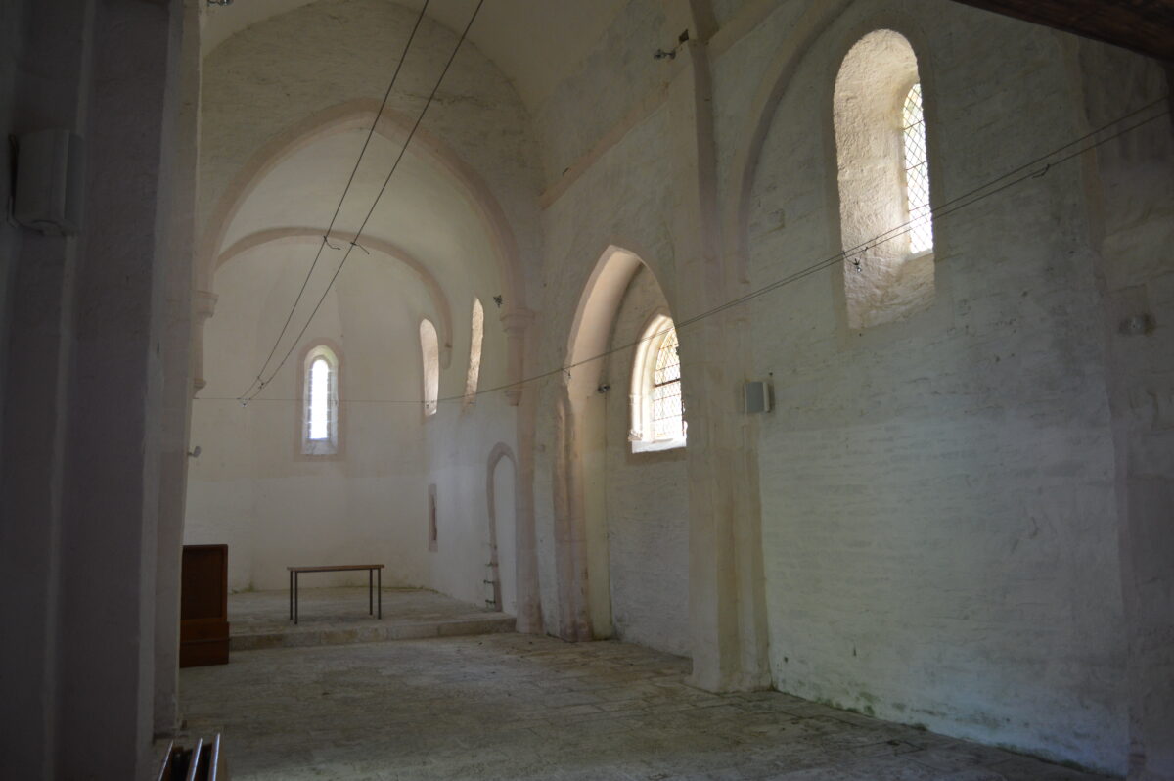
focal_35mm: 27
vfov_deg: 47.9
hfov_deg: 67.4
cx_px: 587
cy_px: 390
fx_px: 880
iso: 560
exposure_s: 1/60
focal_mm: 18
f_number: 3.5
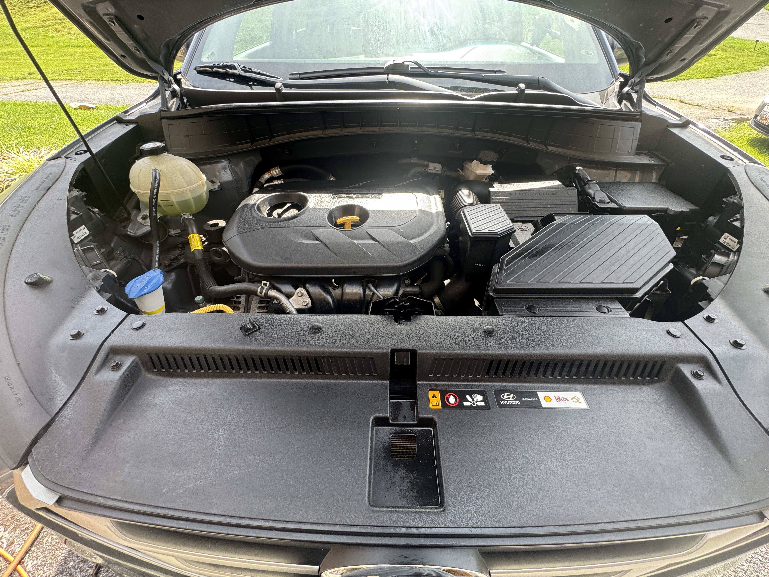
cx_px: 384
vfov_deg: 85.7
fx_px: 311
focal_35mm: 14
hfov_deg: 102.1
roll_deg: +1.4
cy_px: 288
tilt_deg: -41.2
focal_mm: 2.22
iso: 64
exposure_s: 1/99
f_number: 2.2
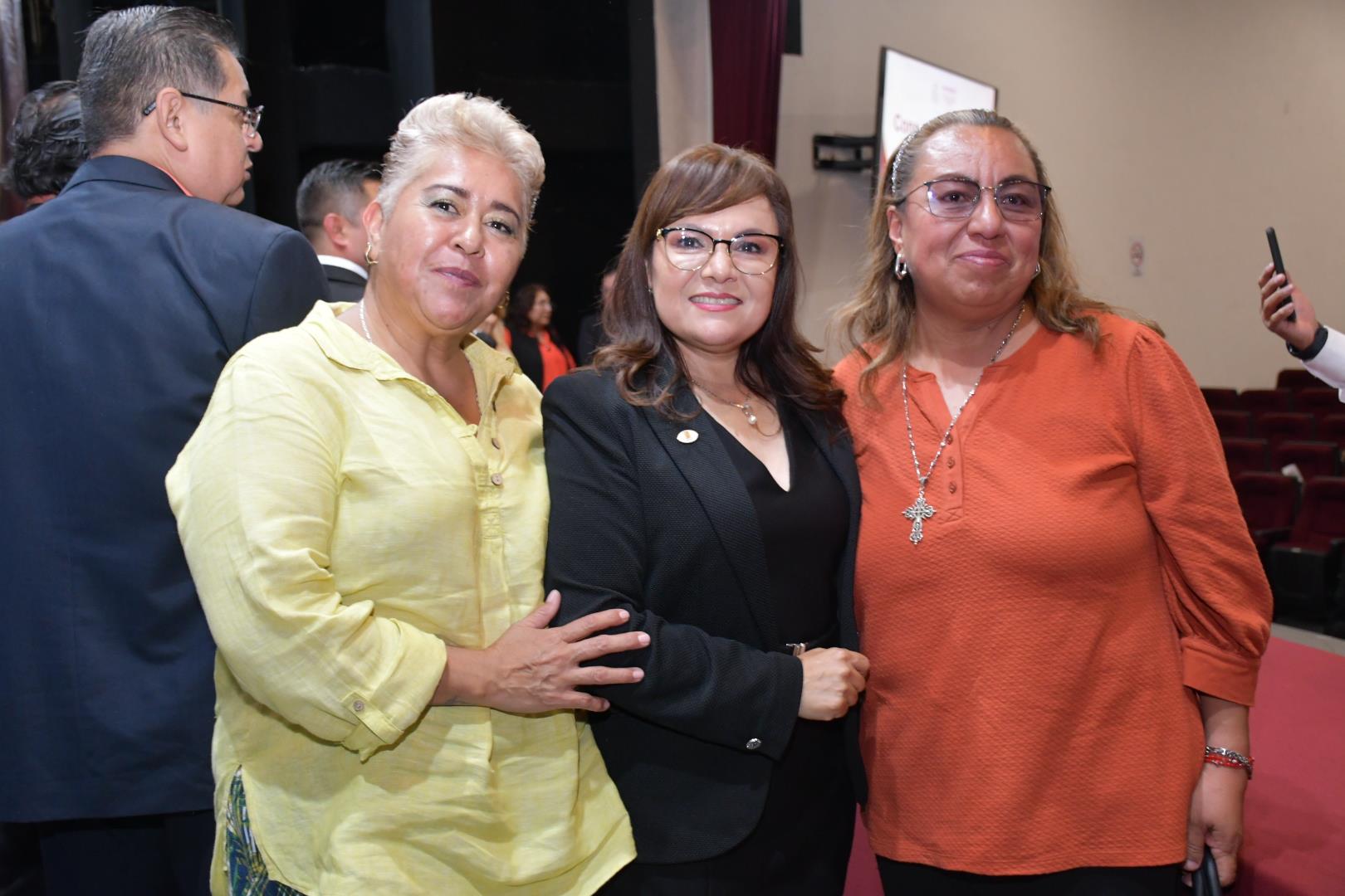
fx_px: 1457
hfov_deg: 49.6
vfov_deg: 34.2
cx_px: 672
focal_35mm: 39
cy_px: 448
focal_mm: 26
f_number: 4
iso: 1800
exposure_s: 1/60
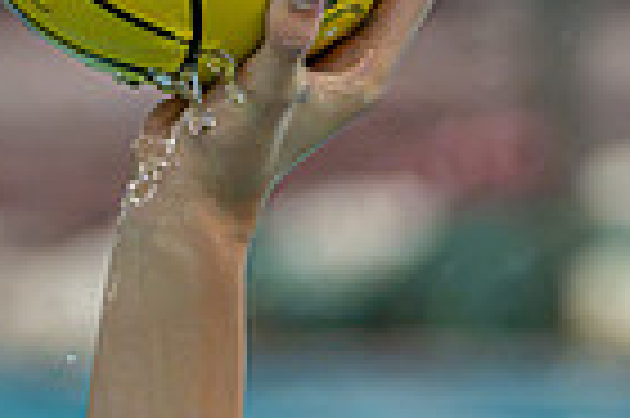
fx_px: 19332
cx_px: 770
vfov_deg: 1.2
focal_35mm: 1106
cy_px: 215
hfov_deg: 1.9
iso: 11400
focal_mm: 220
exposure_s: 1/1000
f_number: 4
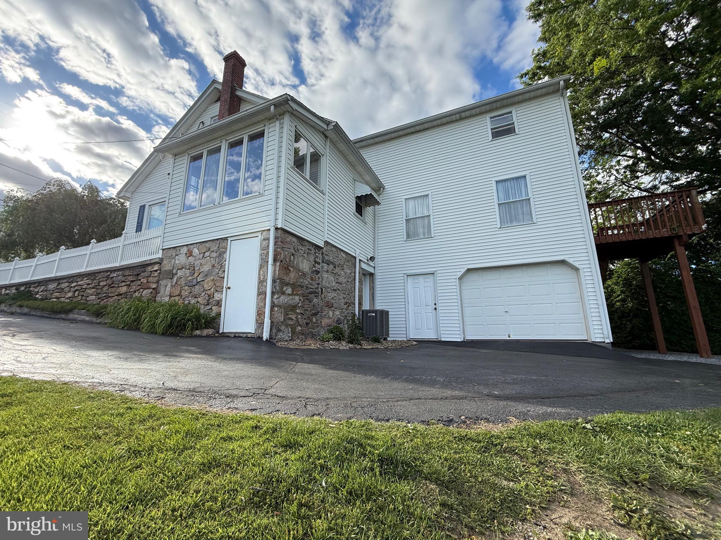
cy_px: 270
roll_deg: -0.1
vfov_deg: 85.7
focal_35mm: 14
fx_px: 292
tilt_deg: +13.0
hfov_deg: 102.1
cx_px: 360
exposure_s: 1/779
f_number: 2.2
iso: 50
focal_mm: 2.22
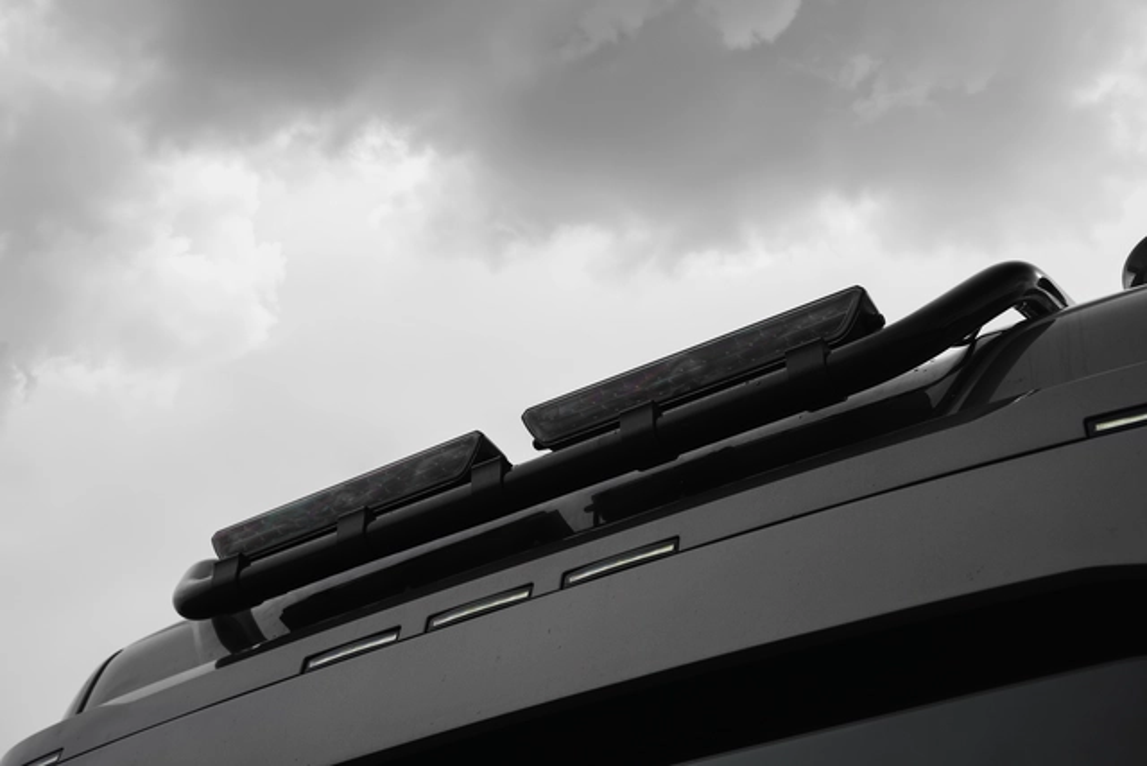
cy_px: 383
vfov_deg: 27.5
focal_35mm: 49
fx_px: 1561
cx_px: 574
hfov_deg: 40.3
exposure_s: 1/200
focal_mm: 49
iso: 100
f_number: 5
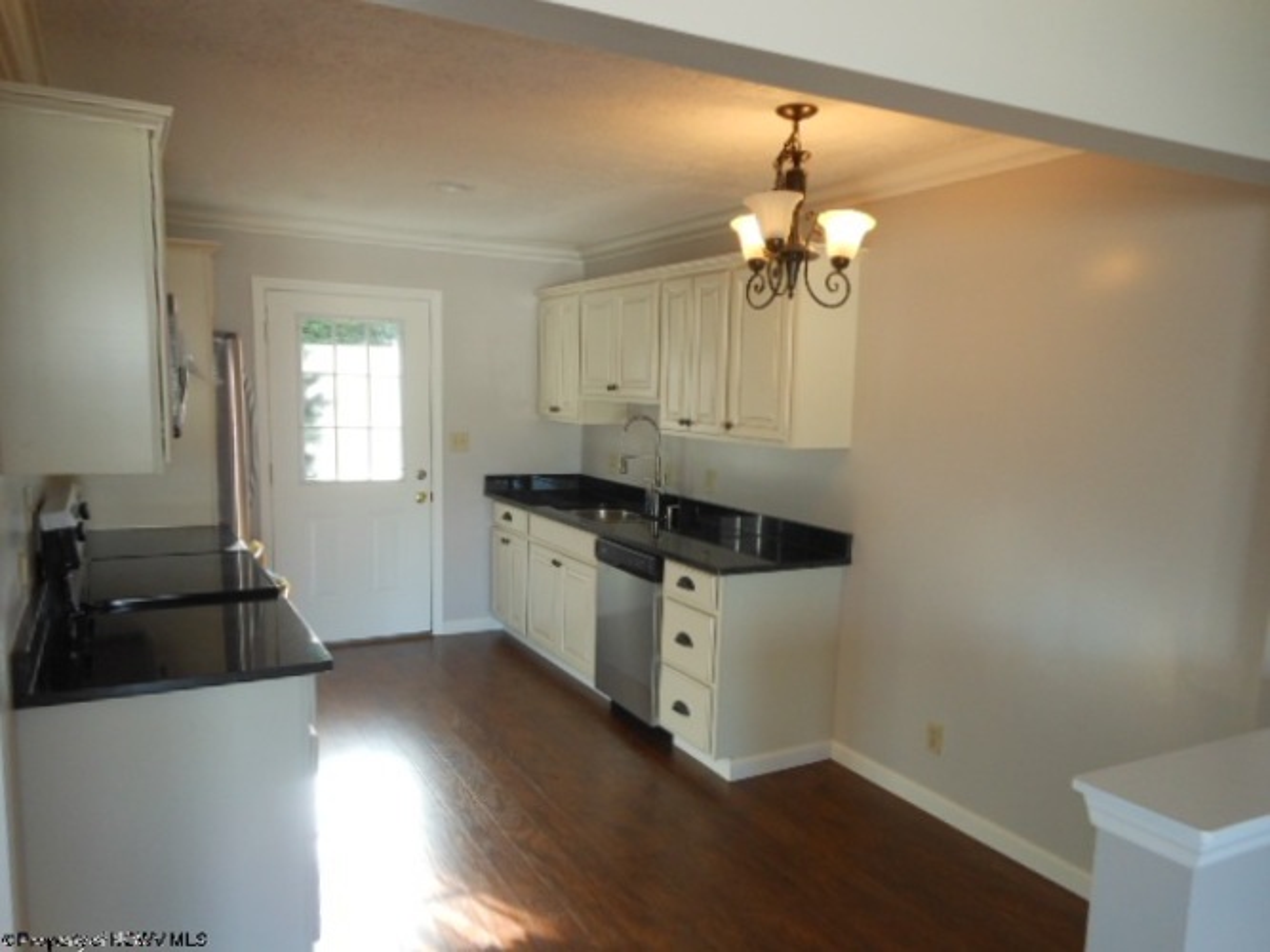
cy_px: 476
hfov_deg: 69.4
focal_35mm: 25
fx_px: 917
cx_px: 635
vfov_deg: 54.9
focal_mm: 4.5
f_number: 3.2
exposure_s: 1/30
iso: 125
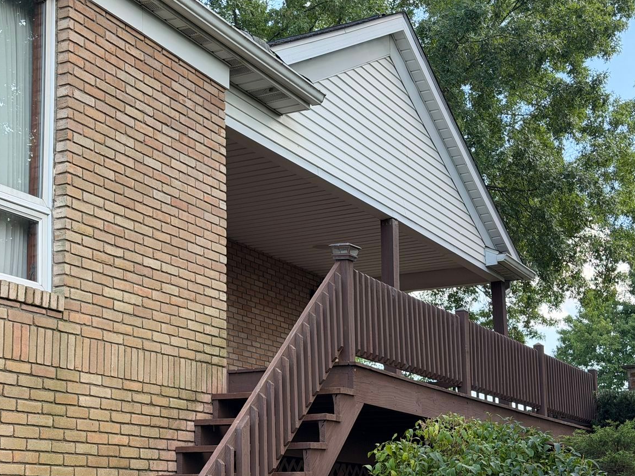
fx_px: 1137
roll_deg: +0.2
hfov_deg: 31.1
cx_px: 255
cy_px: 289
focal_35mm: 62
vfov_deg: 23.6
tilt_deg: +12.9
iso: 64
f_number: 1.78
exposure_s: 1/342
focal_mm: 6.76
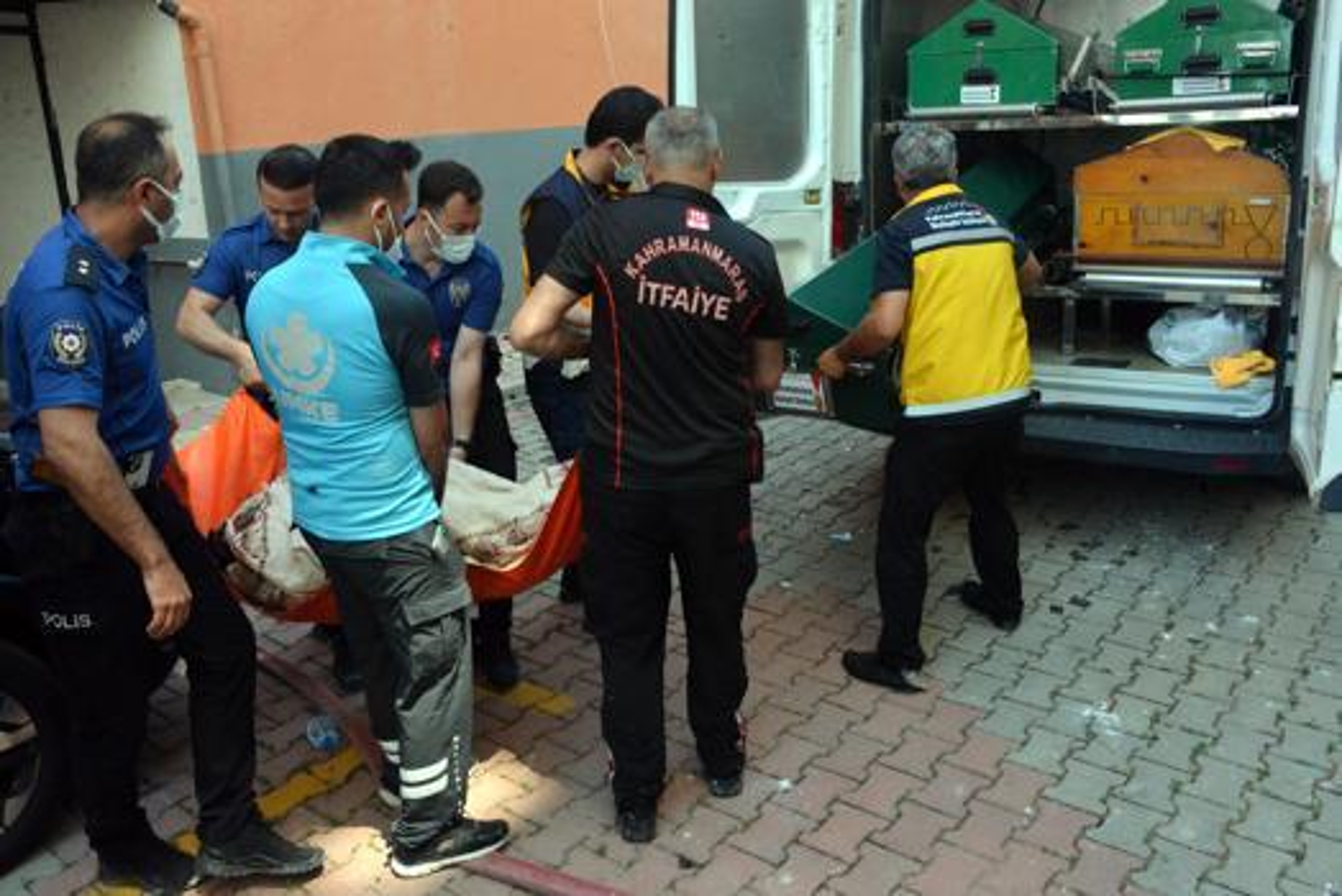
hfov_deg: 65.4
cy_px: 448
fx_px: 1044
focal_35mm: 28
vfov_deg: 46.5
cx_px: 671
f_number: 13
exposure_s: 1/640
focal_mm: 28
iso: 5000
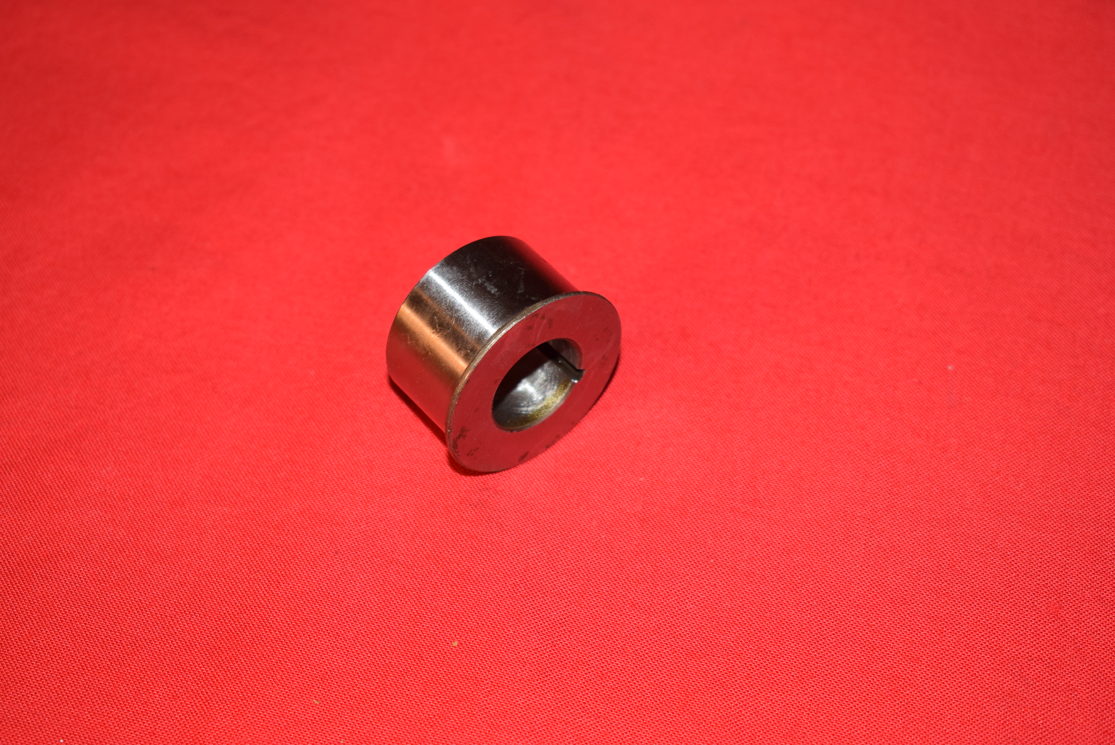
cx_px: 558
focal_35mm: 63
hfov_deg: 31.9
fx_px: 1953
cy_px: 372
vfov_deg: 21.6
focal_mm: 42
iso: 400
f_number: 5.6
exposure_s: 1/30
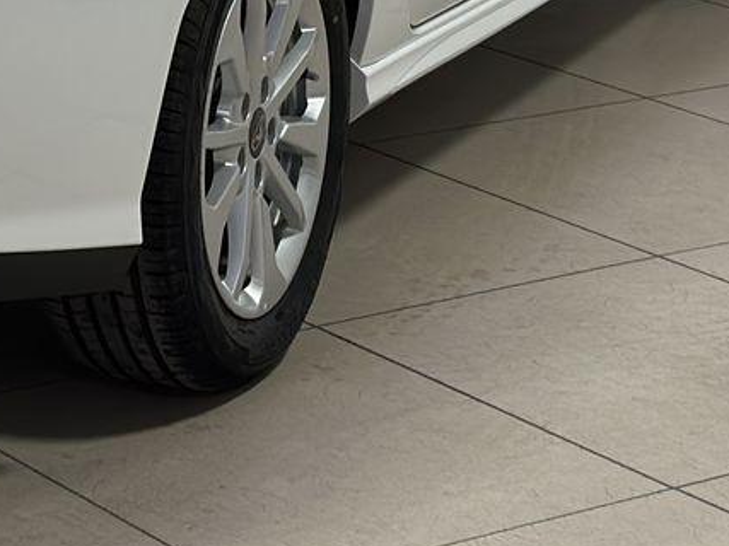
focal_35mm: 162
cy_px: -365
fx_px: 3411
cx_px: -215
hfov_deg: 11.9
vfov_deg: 8.9
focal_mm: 6.86
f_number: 1.78
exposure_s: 1/118
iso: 64
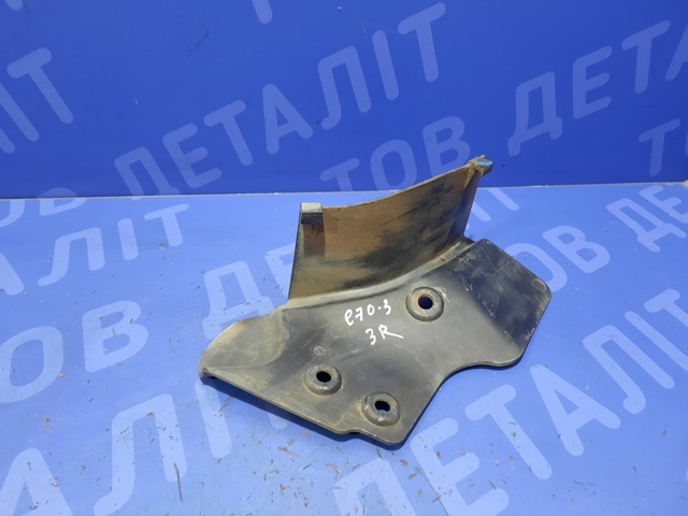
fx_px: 497
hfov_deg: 69.4
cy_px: 258
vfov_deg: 54.9
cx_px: 344
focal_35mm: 25
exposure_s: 1/25
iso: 400
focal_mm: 4.6
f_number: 2
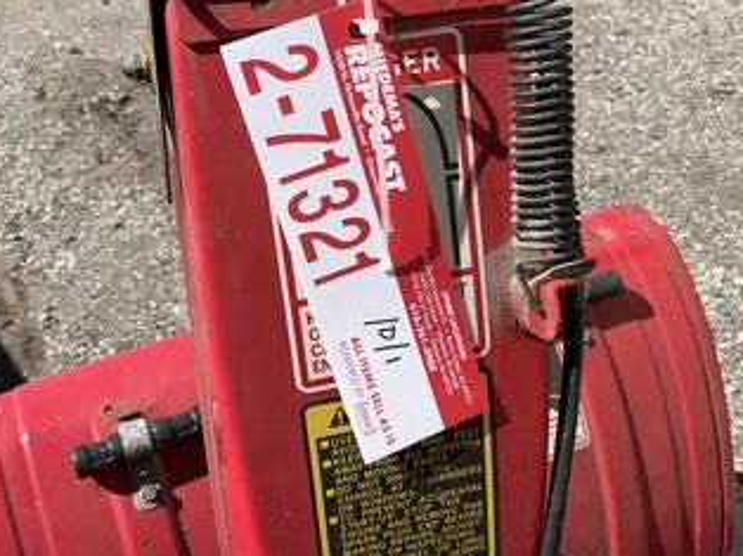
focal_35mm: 37
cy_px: 239
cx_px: 308
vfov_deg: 38.5
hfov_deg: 49.9
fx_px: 794
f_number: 1.8
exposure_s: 1/1534
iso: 25
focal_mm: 3
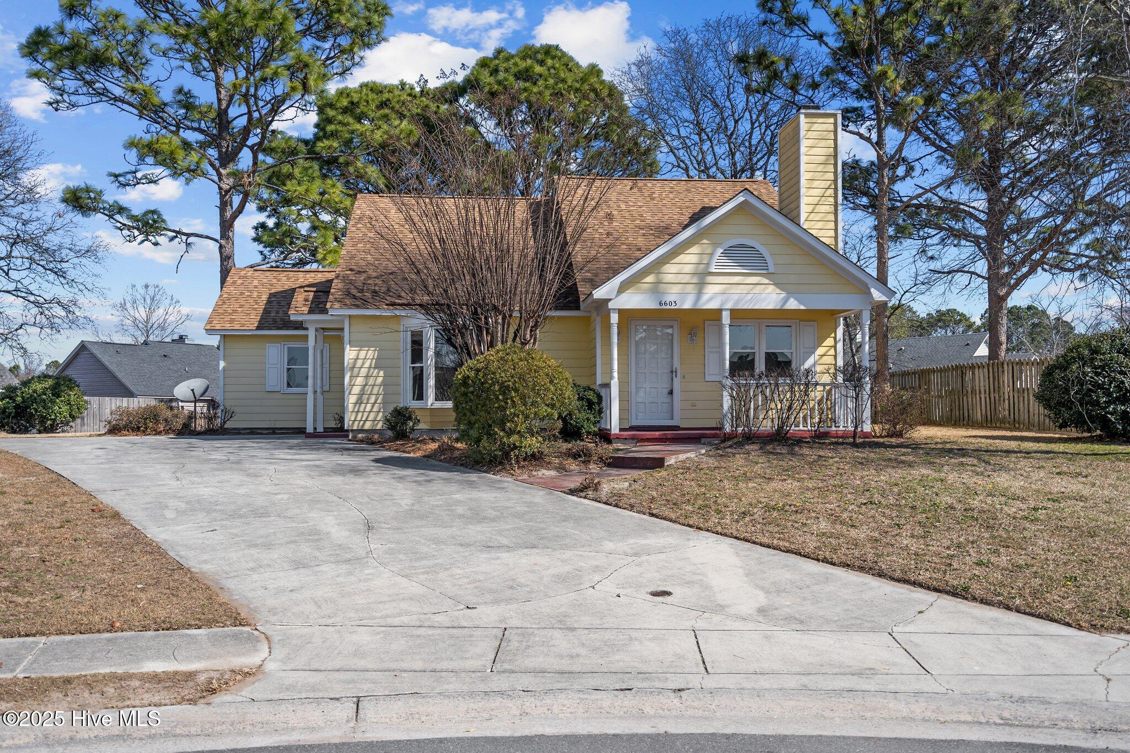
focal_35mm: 30
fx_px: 942
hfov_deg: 61.9
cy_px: 376
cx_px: 565
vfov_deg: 43.6
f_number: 4
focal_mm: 30
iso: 250
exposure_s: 1/2000
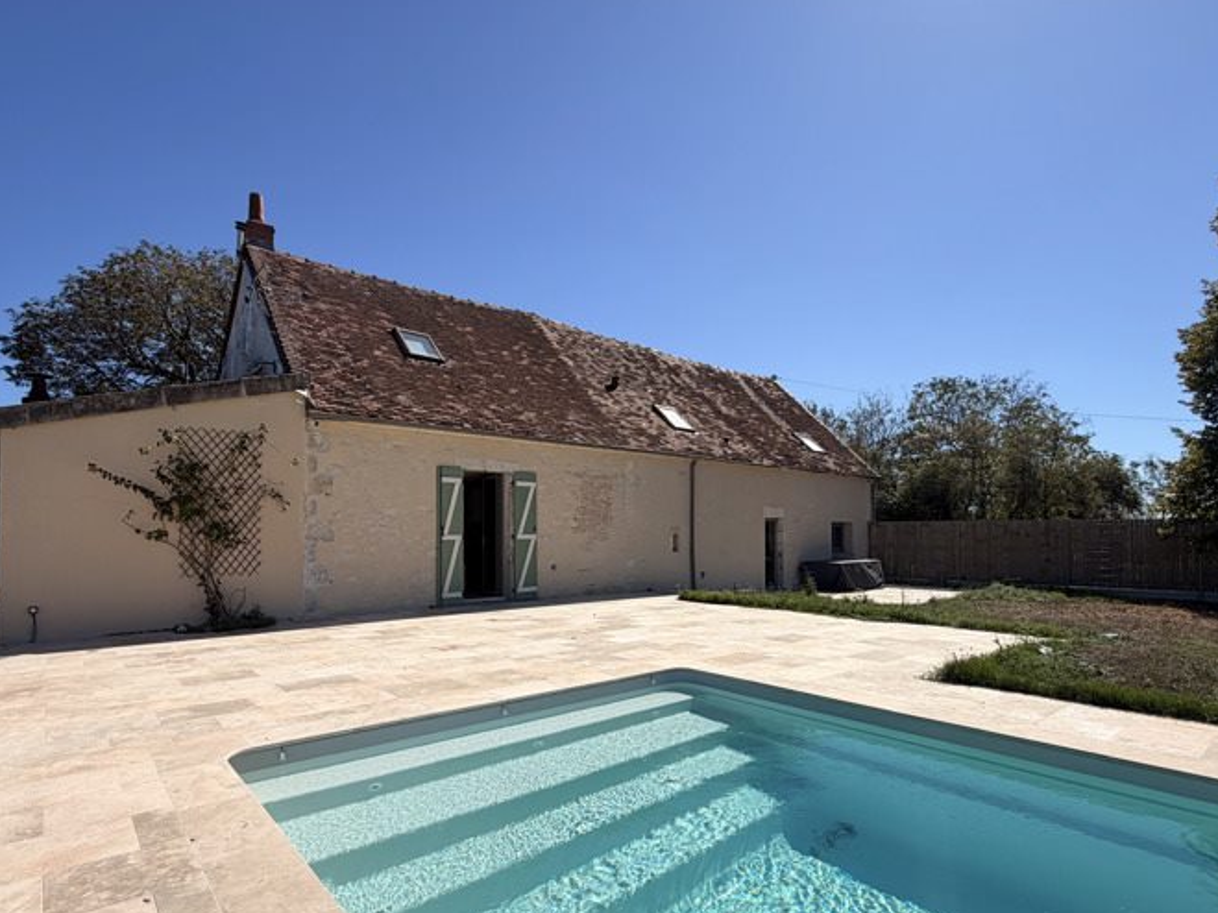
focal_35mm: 17
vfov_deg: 74.2
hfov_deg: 90.8
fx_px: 598
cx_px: 556
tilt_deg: +2.8
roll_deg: -0.1
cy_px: 532
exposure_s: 1/1312
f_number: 2.2
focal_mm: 2.22
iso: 20
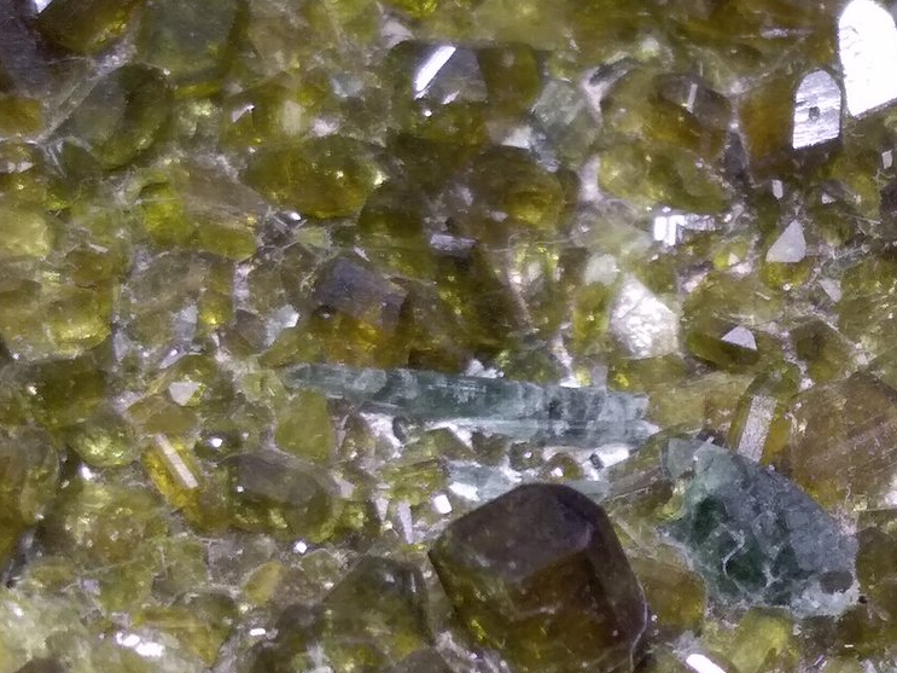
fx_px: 1451
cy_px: 369
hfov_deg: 32.1
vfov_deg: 26.1
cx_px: 866
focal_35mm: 56
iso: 186
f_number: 2
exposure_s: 1/100
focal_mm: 3.54
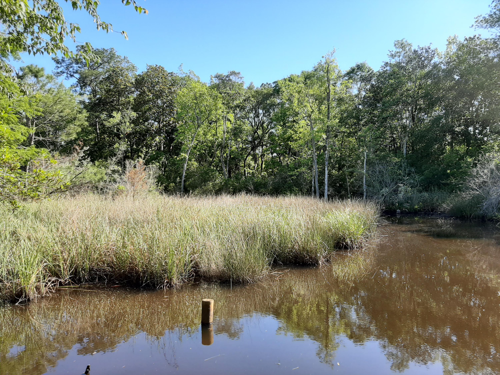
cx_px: 250
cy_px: 188
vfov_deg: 53.1
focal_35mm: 26
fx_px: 376
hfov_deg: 67.3
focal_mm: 3.93
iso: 40
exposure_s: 1/915
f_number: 1.7
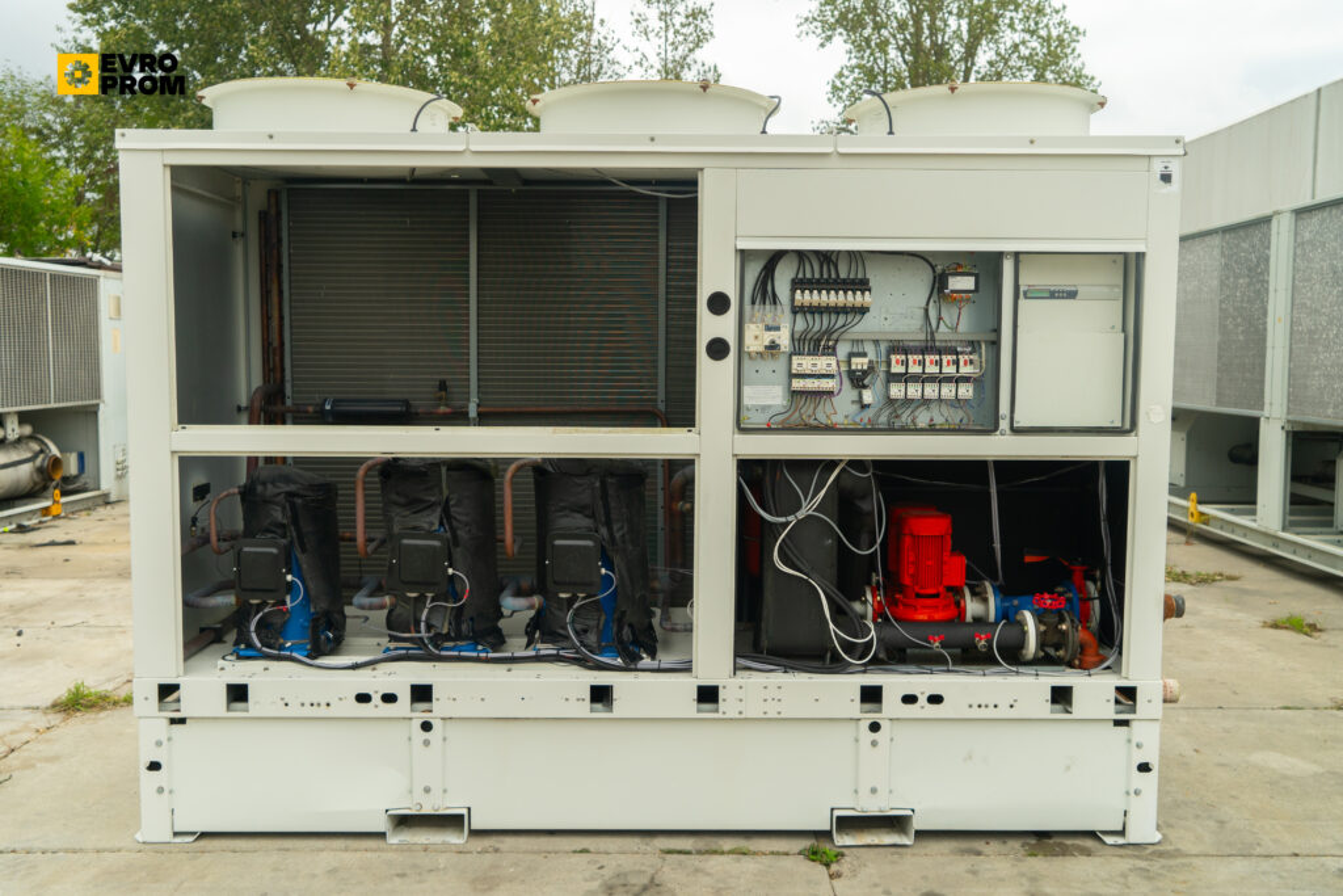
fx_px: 1157
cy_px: 448
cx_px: 672
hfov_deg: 60.3
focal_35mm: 31
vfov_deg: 42.3
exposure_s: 1/320
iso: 500
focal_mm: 31
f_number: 5
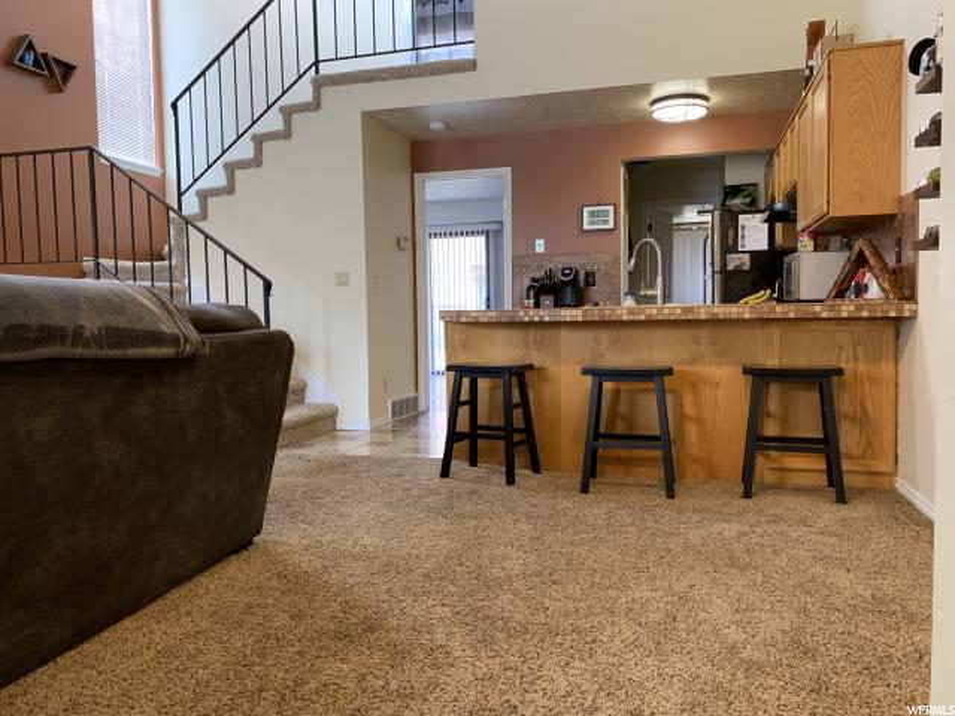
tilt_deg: -3.3
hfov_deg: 67.3
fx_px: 717
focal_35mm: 26
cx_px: 478
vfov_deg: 53.1
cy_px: 358
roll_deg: +0.5
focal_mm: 4.25
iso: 200
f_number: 1.8
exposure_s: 1/60
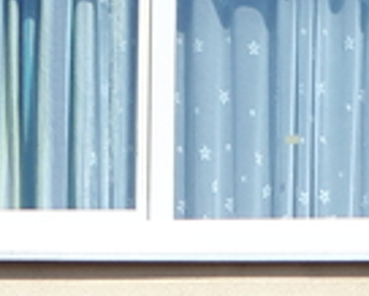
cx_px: 252
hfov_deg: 10.4
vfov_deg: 7.2
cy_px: 964
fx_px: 2033
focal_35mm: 186
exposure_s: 1/1473
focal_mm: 3.6
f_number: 1.9
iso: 40
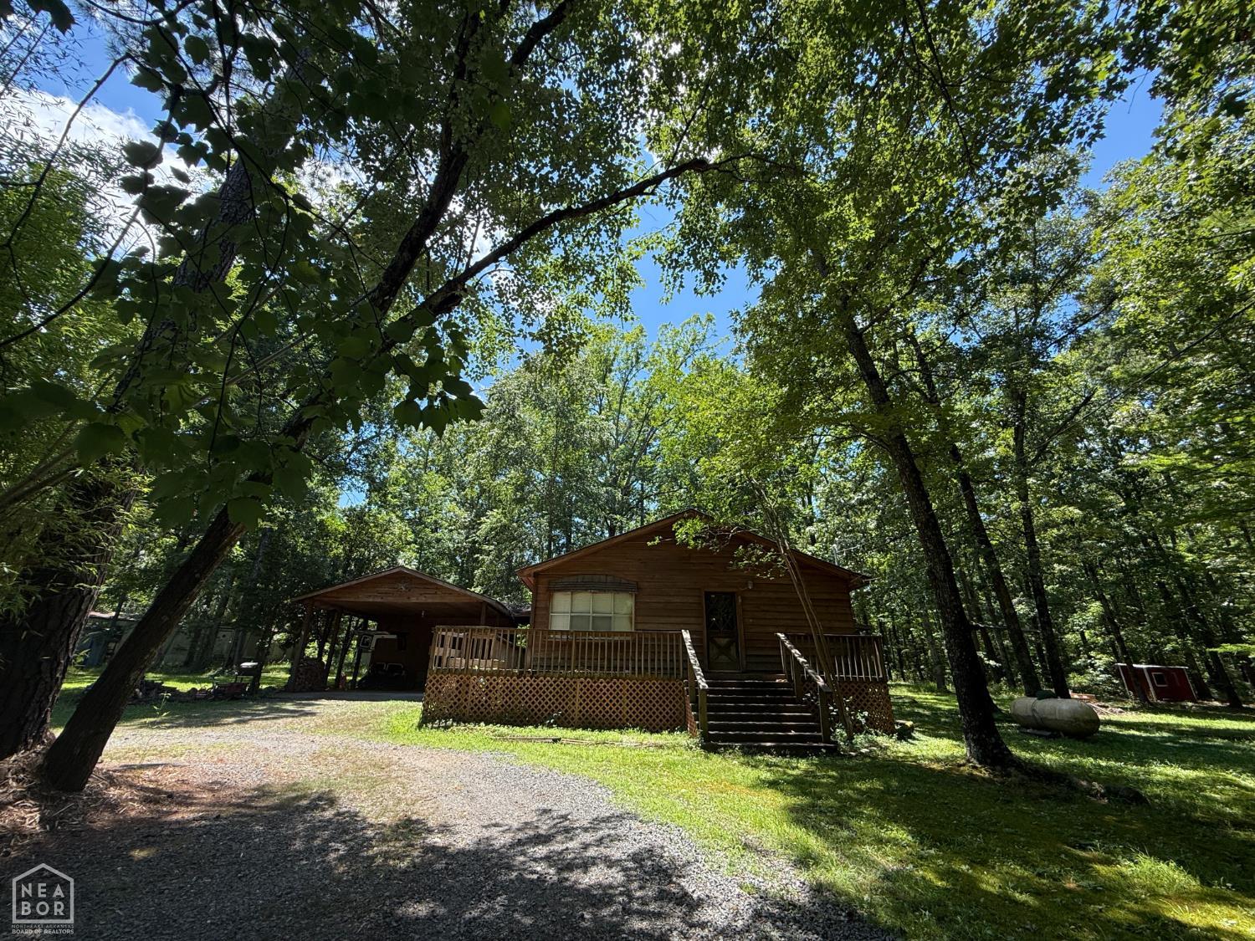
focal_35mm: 14
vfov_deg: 85.7
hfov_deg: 102.1
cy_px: 470
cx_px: 628
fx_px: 508
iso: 64
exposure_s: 1/442
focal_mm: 2.22
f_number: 2.2
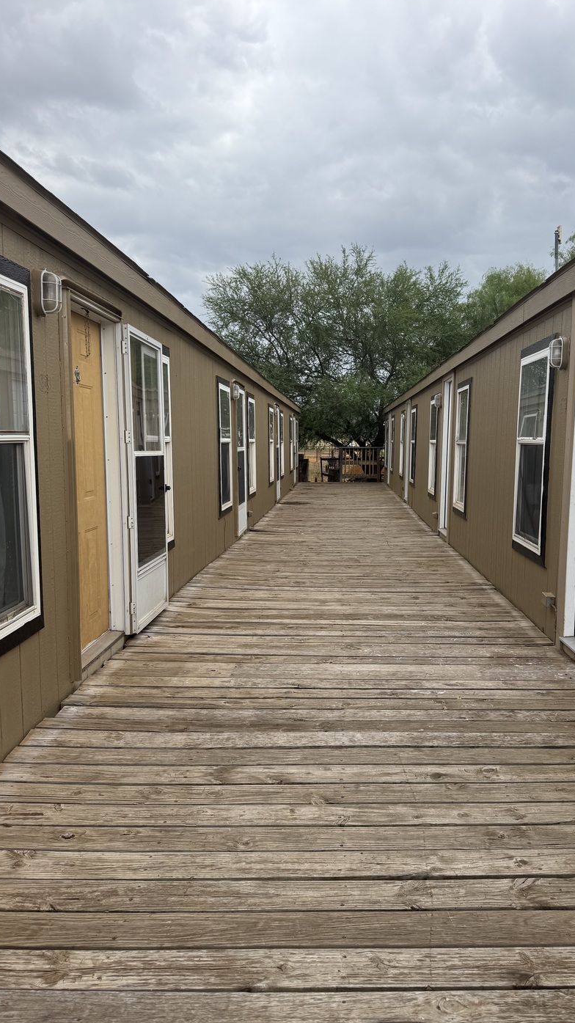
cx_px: 345
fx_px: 732
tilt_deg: -7.0
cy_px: 518
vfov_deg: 69.9
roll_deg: -0.9
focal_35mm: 27
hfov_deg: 42.7
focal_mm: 6.76
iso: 80
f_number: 1.78
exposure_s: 1/3759
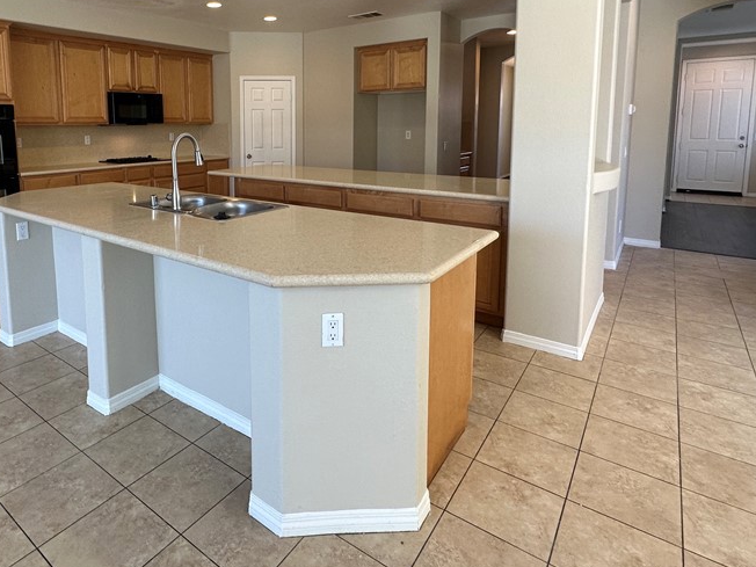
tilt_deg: -6.5
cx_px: 283
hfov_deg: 75.0
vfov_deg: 59.2
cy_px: 175
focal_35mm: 22
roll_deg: +0.6
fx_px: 480
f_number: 2.2
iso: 160
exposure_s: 1/120
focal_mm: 2.22
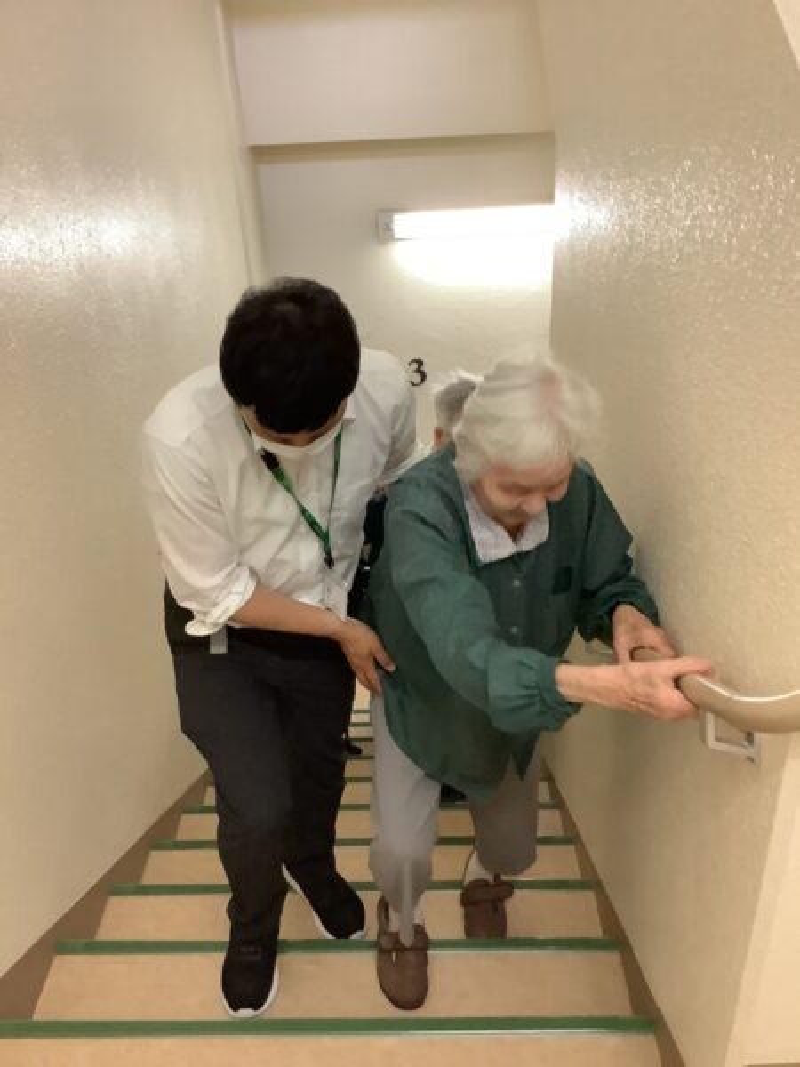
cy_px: 534
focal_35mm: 31
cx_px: 400
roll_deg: +2.9
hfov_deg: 45.4
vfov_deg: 58.4
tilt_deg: -29.1
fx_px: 955
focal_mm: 3.3
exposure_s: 1/60
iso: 320
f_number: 2.4
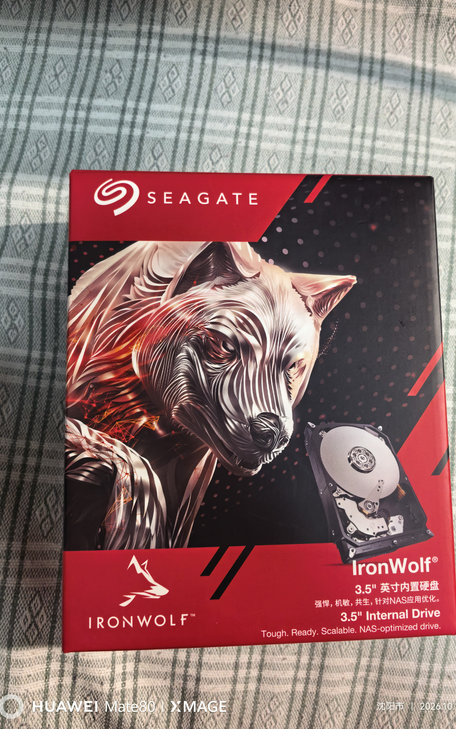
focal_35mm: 26
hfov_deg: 47.5
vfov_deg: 70.4
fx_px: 517
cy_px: 362
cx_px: 254
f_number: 2
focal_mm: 5.75
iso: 200
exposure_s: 1/50
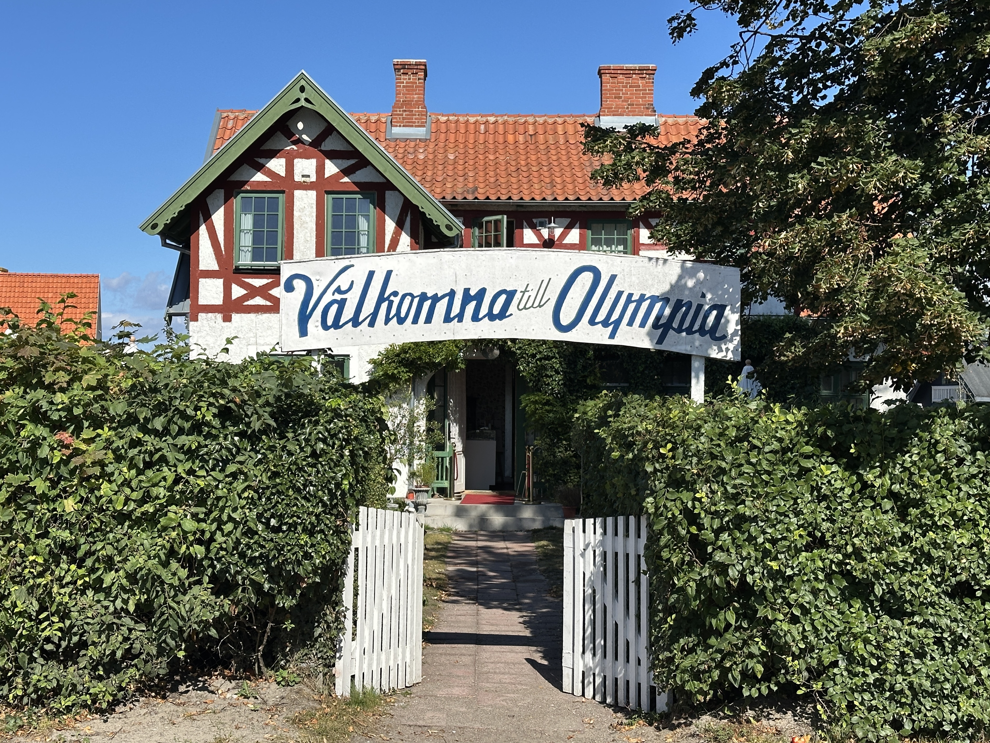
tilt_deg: +1.5
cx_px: 490
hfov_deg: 38.9
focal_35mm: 49
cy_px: 364
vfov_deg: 29.7
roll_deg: +0.2
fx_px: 1401
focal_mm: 6.86
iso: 64
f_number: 1.78
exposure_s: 1/5000
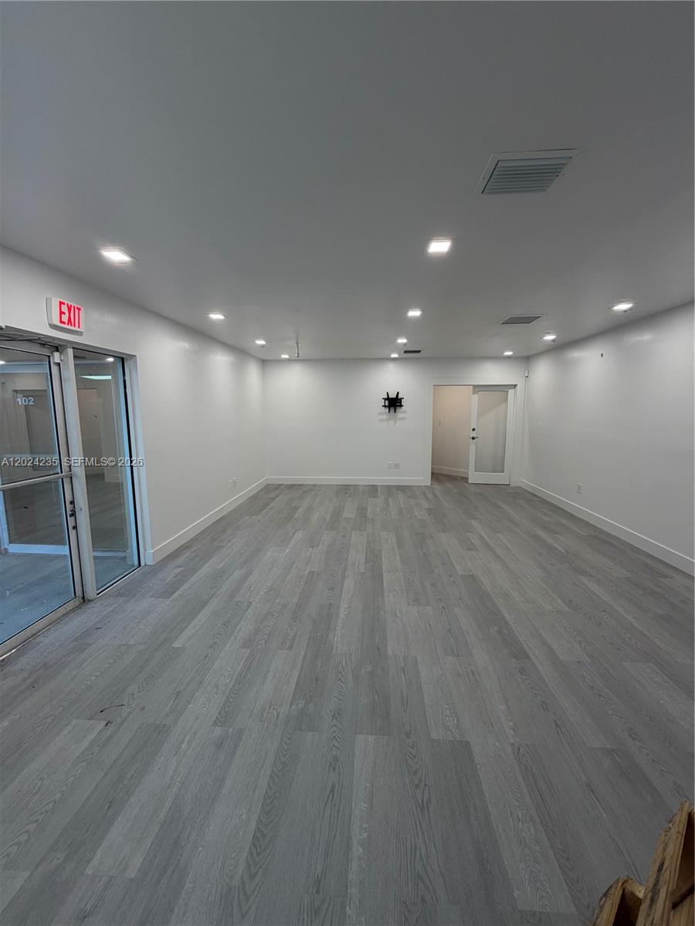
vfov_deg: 102.1
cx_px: 348
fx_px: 375
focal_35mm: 14
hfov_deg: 85.7
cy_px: 463
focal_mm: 2.22
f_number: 2.2
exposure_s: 1/120
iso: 125
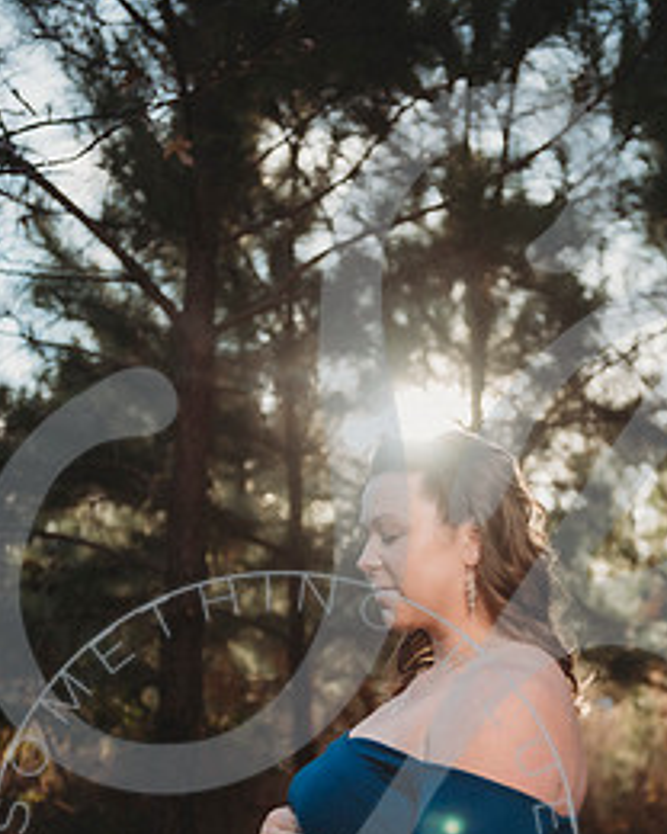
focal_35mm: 73
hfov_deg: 20.9
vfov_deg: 25.7
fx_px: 1801
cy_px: 626
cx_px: 426
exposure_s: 1/400
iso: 100
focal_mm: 45
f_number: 2.8
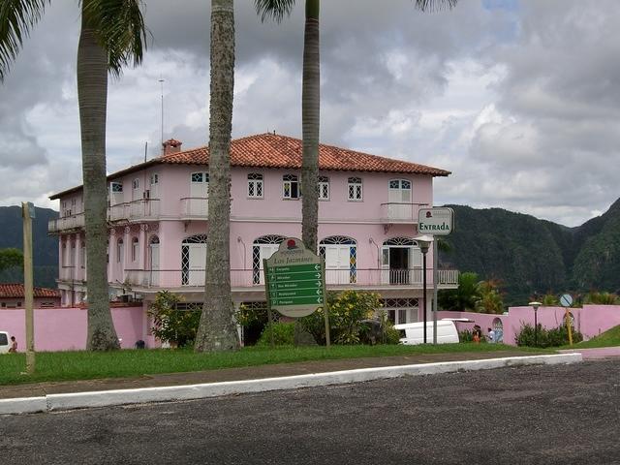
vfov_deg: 25.7
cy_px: 232
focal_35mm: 57
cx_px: 310
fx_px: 1021
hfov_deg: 33.8
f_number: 5
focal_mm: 11.8
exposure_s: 1/640
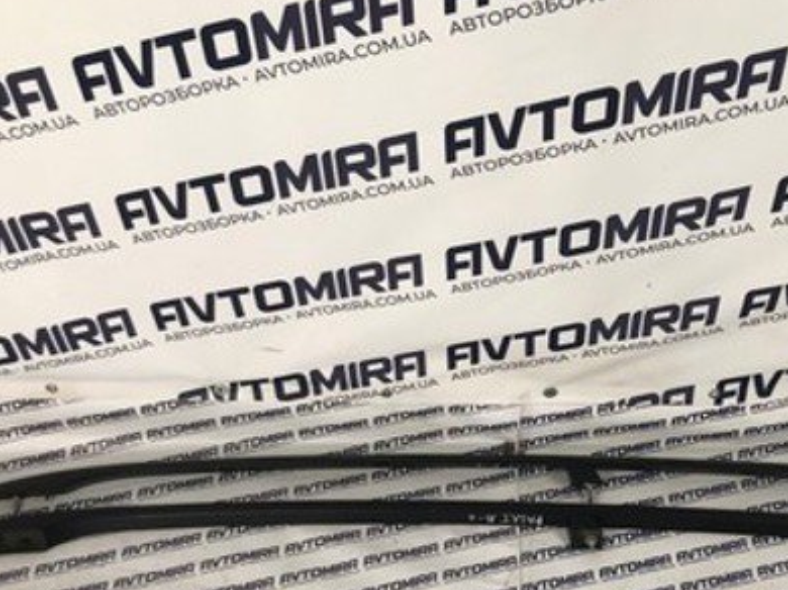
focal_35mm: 46
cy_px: 438
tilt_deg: -48.8
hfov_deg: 41.0
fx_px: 1047
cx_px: 481
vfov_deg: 31.0
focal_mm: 3.99
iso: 32
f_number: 1.8
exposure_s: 1/50
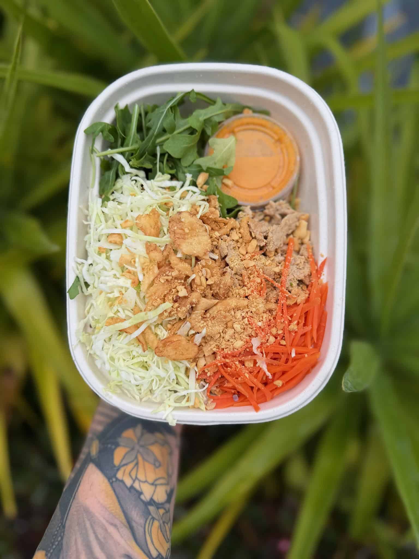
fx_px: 387
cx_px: 210
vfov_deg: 71.6
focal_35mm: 24
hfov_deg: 56.8
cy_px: 280
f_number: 1.8
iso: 80
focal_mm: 6.8
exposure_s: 1/416
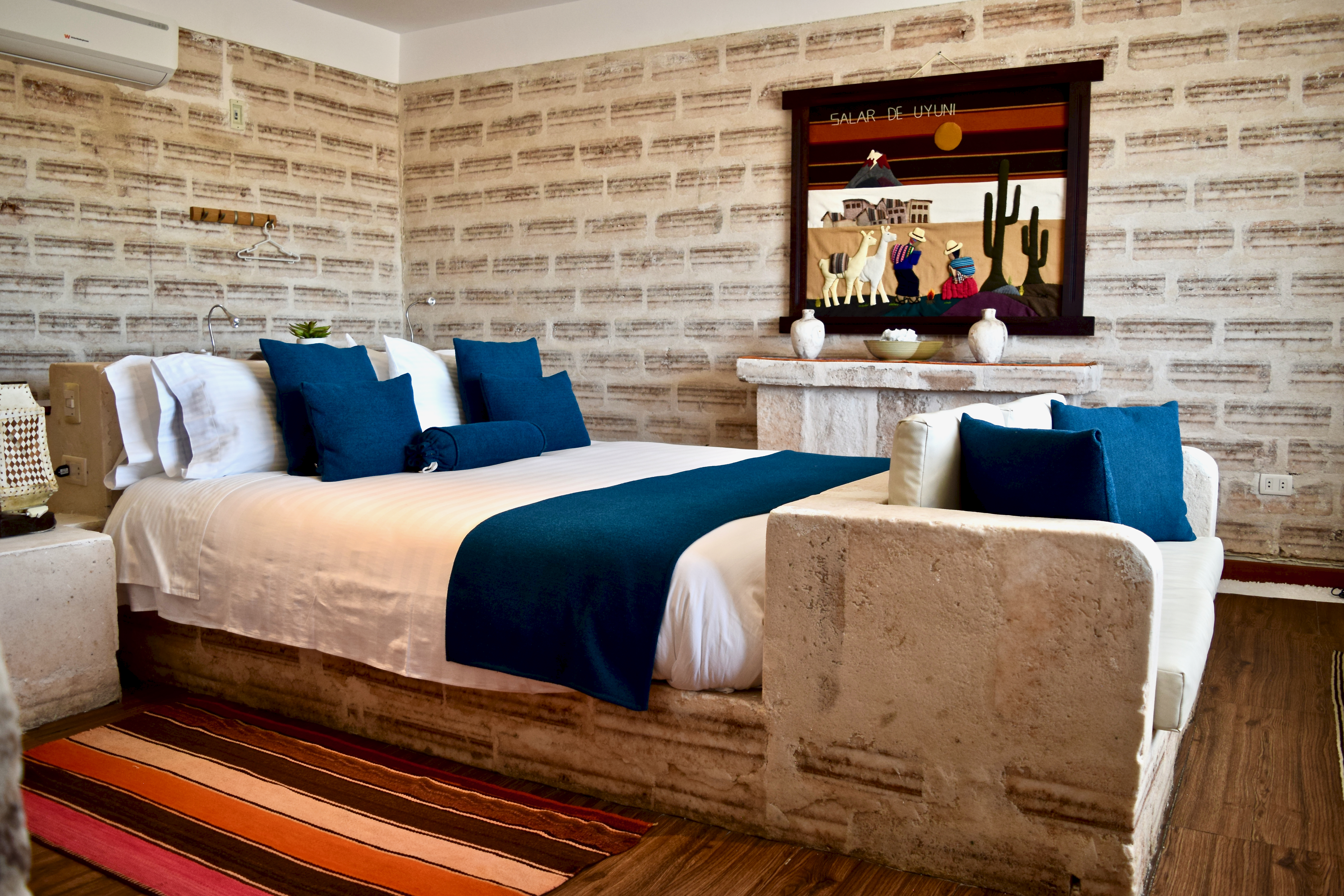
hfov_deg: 61.9
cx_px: 672
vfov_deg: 43.6
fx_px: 1120
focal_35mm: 30
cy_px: 448
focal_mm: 20
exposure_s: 1/60
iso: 450
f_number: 4
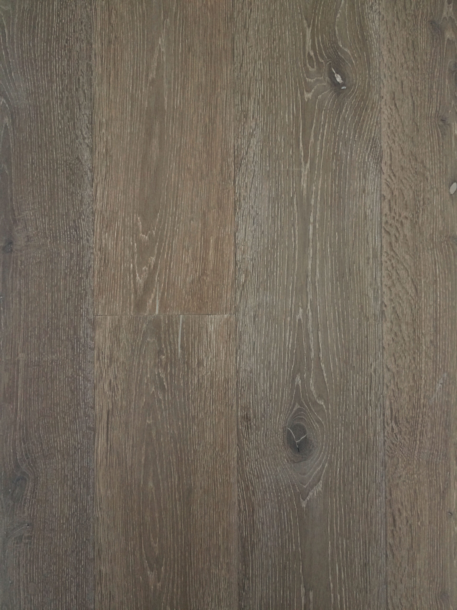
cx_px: 228
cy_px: 305
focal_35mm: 29
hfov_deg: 48.2
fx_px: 510
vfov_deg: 61.7
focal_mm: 4.15
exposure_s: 1/33
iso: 80
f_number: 2.2
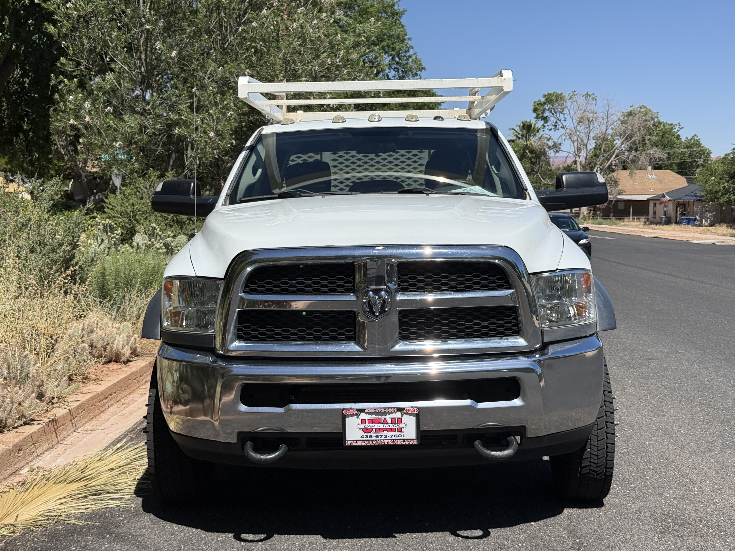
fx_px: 1019
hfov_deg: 39.7
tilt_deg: -4.5
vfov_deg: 30.3
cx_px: 368
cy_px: 276
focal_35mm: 48
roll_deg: -0.8
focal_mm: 6.76
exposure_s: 1/7143
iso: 80
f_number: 1.78
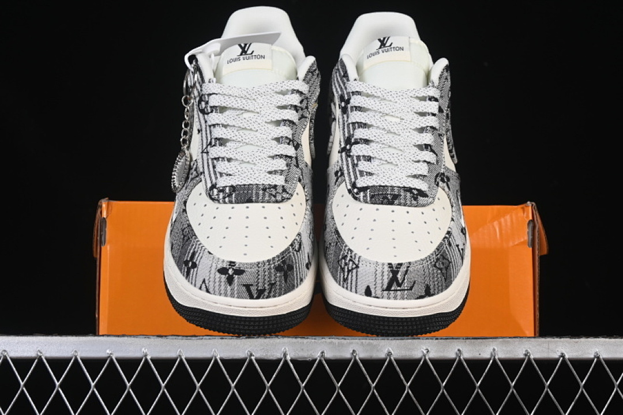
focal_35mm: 75
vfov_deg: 18.2
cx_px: 312
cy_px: 208
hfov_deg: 27.0
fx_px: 1298
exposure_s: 1/60
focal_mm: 50
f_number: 8
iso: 160
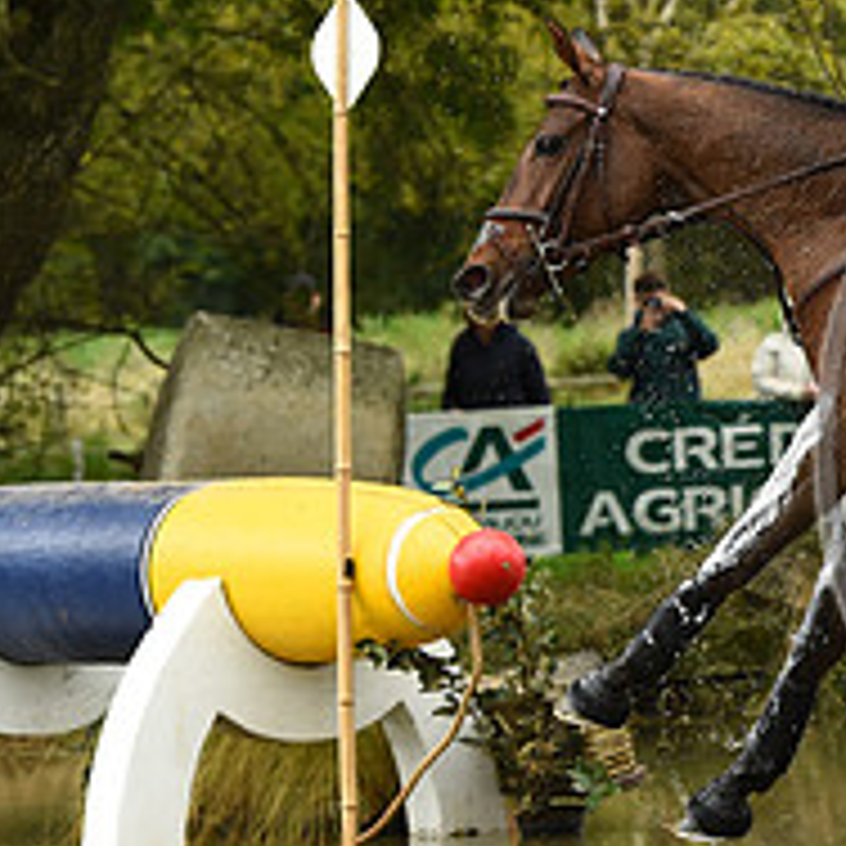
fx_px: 7963
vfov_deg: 6.1
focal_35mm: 288
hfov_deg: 6.0
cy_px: 387
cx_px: 1228
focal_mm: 110
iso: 1600
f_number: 4.5
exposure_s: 1/1250
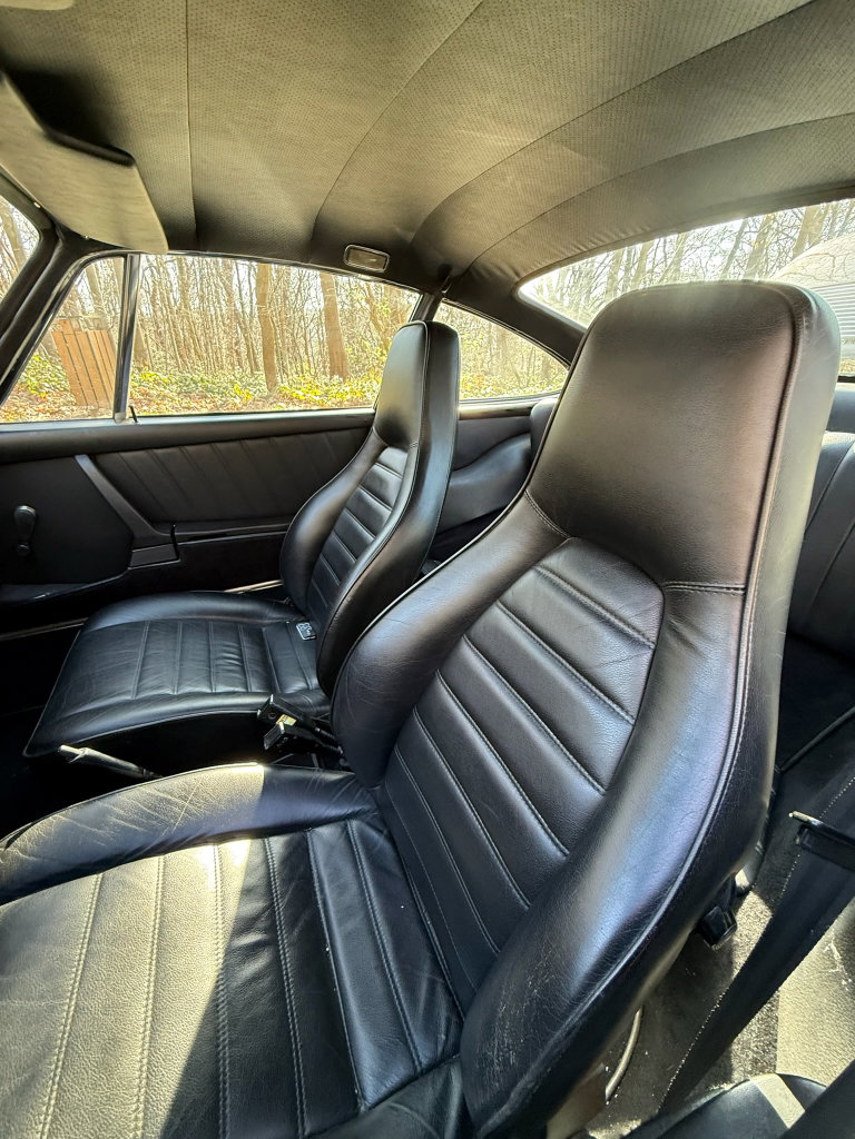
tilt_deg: -28.6
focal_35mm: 14
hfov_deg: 85.7
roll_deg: +0.7
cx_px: 428
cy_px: 570
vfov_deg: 102.1
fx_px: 461
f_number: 2.2
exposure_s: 1/81
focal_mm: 2.22
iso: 320
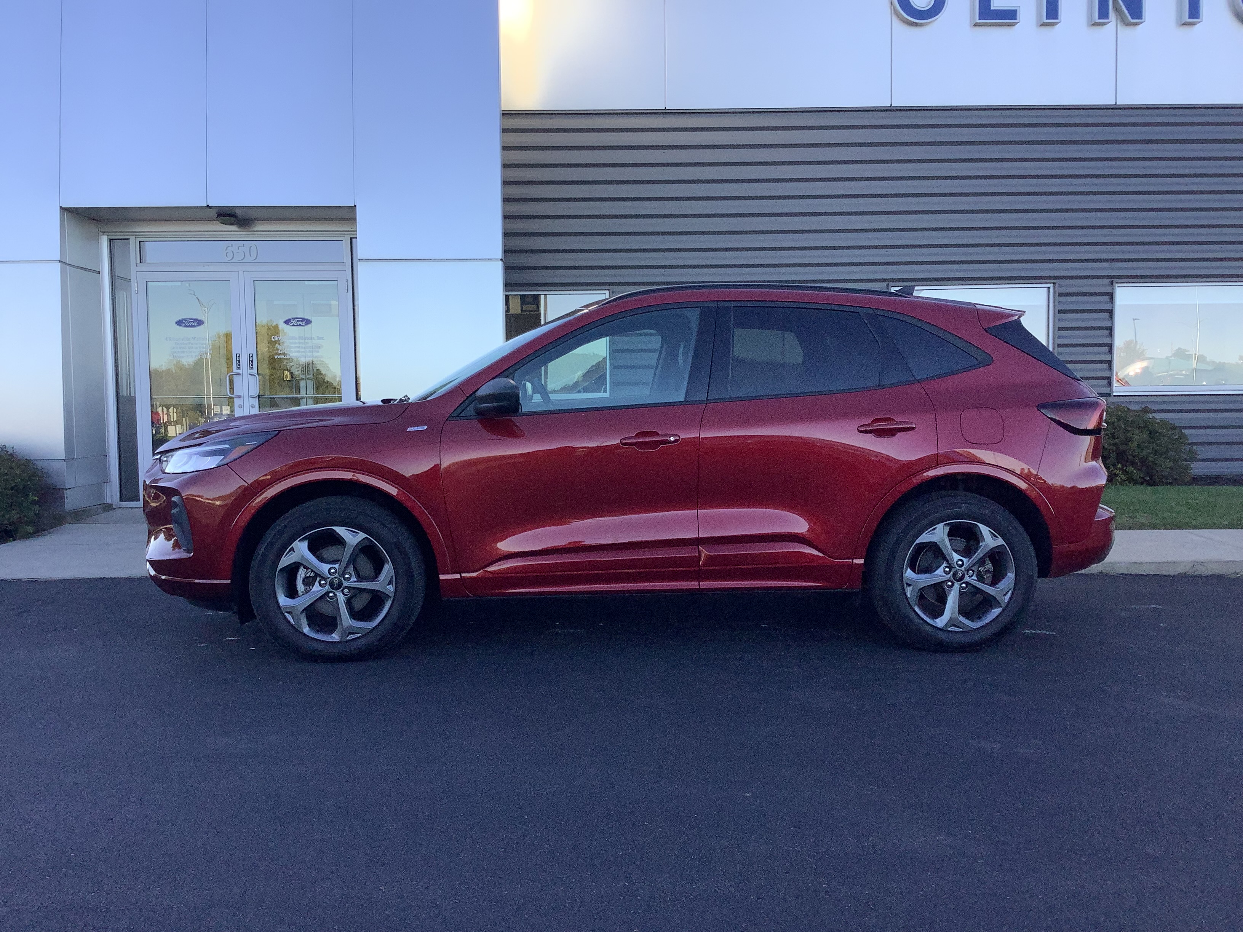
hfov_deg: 58.4
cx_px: 622
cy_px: 466
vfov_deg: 45.4
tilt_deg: -3.7
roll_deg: +0.5
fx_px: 1113
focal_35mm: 31
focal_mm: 3.3
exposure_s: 1/762
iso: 25
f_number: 2.4
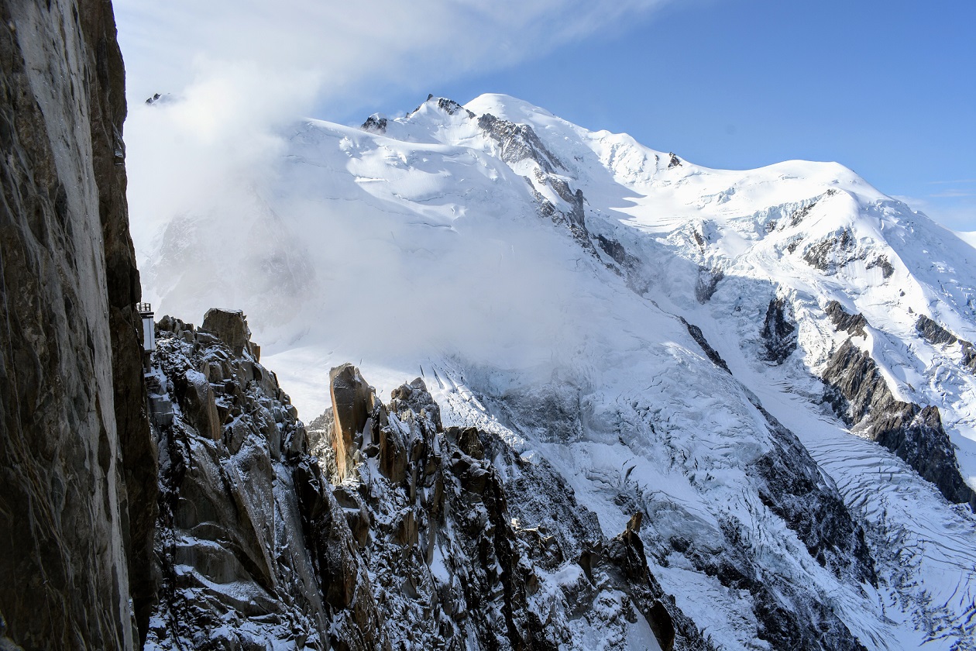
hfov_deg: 67.4
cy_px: 326
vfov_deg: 47.9
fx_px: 732
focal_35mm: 27
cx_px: 488
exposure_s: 1/500
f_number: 11
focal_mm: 18
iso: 100
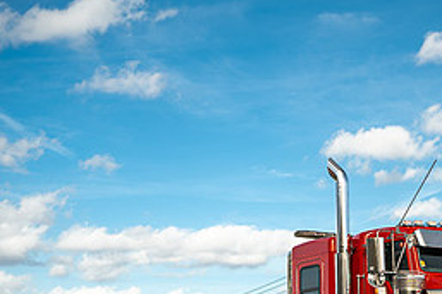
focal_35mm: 79
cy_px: 273
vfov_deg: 17.0
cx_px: 389
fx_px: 969
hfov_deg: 25.0
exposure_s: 1/1000
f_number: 2.2
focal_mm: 35
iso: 100
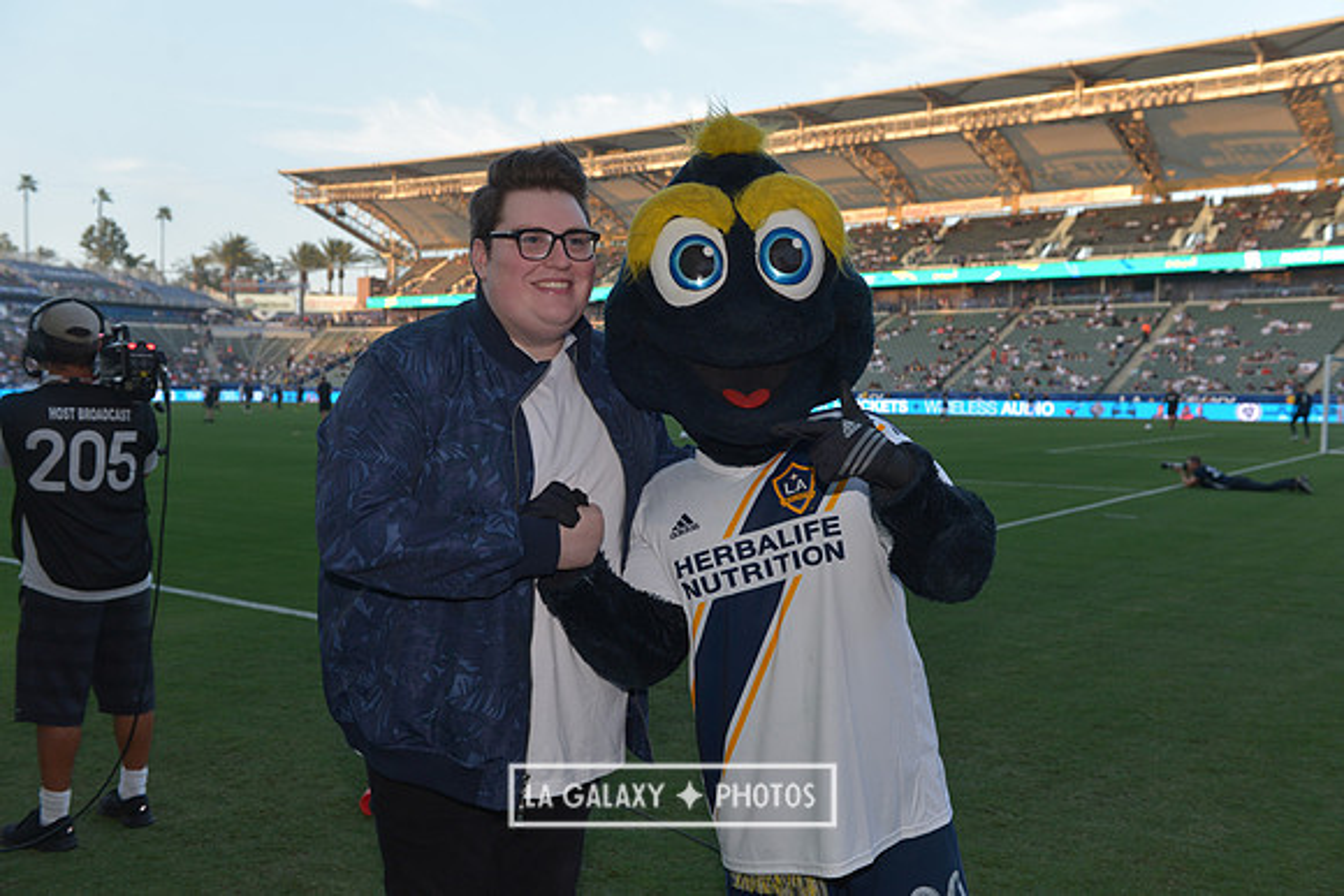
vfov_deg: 41.1
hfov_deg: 58.7
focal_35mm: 32
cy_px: 448
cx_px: 672
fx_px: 1195
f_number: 5
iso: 400
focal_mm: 32
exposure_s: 1/250
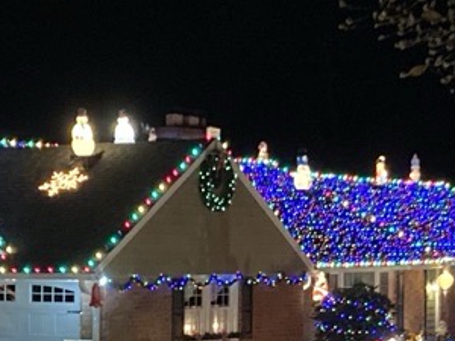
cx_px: 255
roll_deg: -0.8
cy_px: 371
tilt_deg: -5.0
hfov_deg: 14.1
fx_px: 1840
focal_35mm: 140
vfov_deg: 10.5
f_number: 1.8
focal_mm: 3.99
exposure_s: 1/30
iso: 640
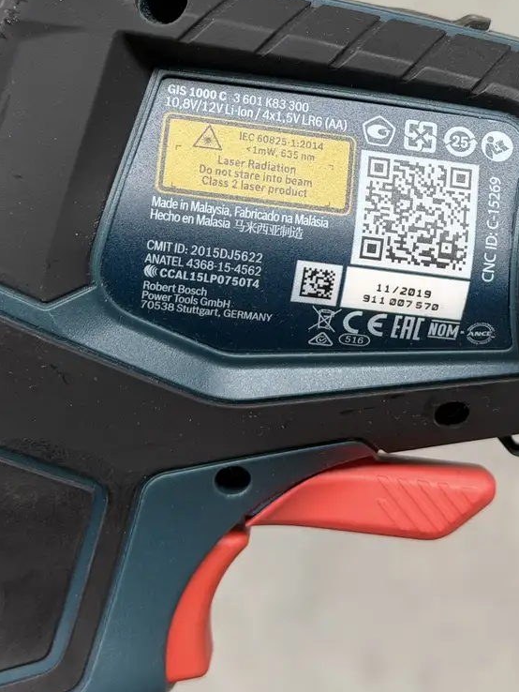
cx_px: 315
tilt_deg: -55.6
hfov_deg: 18.9
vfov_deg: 24.8
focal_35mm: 78
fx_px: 1558
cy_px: 197
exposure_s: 1/68
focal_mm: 6.76
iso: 100
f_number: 1.78
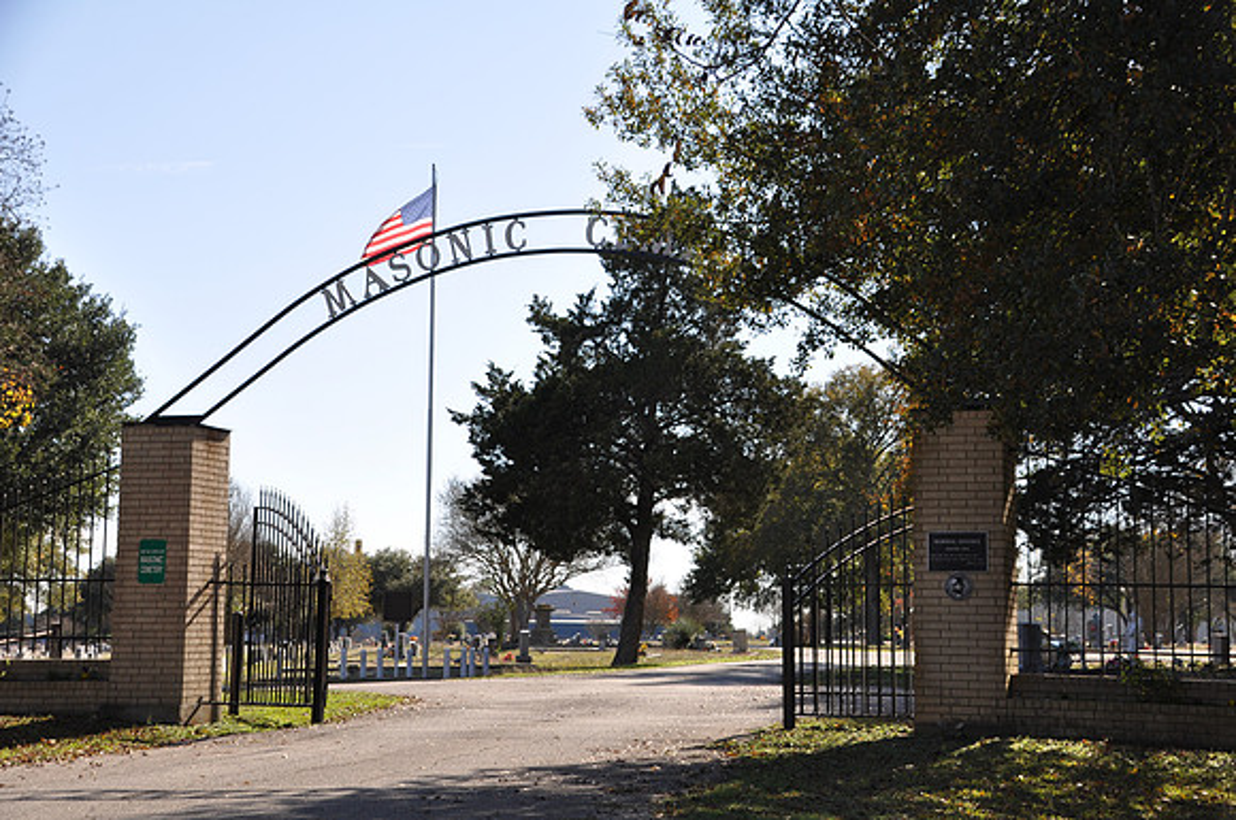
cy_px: 410
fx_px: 2366
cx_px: 618
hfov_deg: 29.3
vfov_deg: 19.7
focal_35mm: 69
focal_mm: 46
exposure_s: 1/250
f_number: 8
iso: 200
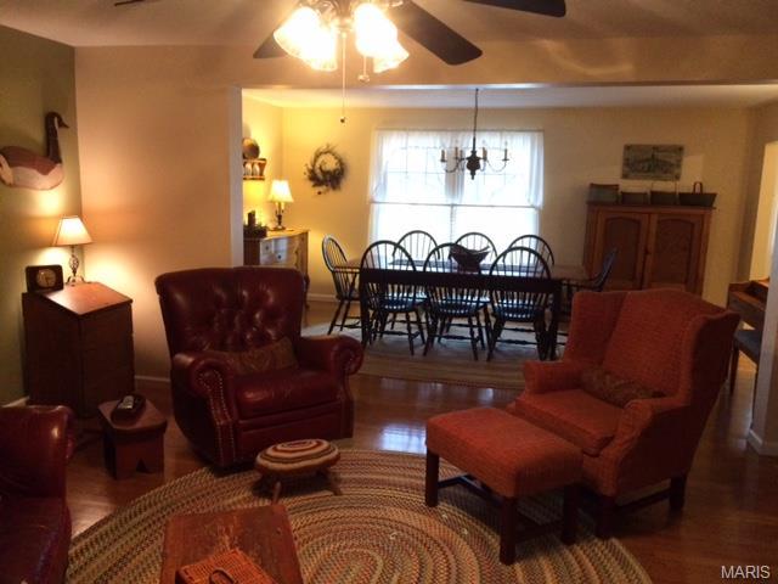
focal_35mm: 29
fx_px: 652
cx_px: 389
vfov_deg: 48.2
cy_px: 292
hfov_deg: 61.7
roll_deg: -0.7
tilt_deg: -9.5
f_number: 2.2
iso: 320
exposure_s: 1/30
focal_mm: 4.15
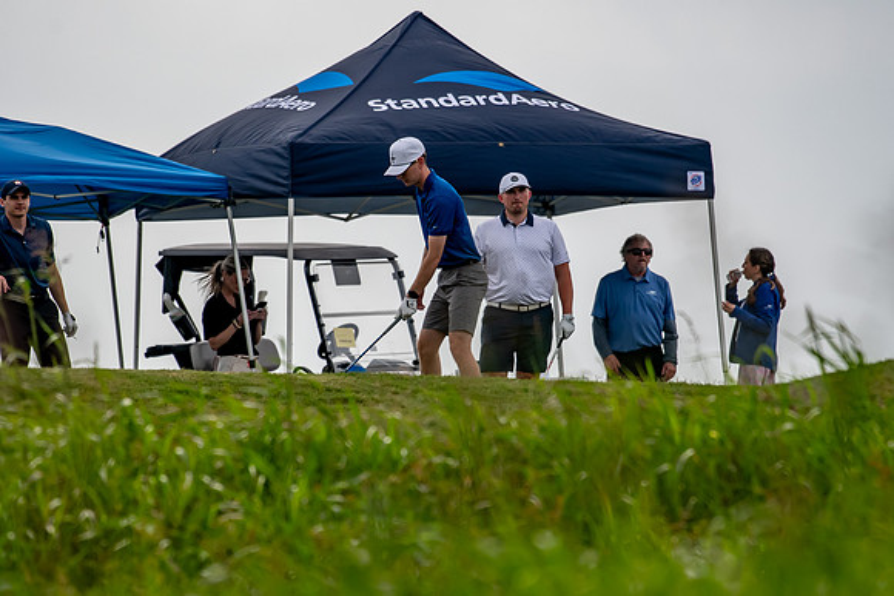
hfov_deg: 3.5
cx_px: 447
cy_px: 298
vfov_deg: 2.4
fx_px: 14530
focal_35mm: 585
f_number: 5.6
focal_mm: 390
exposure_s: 1/2000
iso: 400
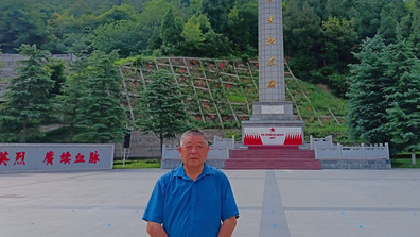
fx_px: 368
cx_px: 242
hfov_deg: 59.2
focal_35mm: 33
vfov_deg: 35.1
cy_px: 69
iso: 100
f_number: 1.75
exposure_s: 1/512
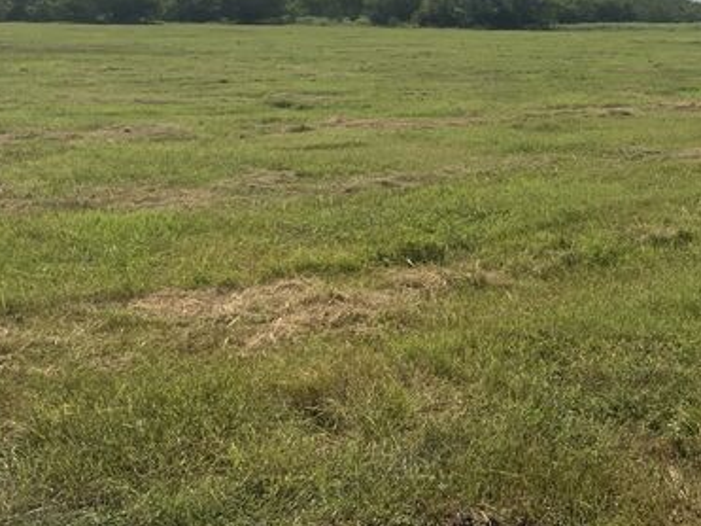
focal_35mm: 50
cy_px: 104
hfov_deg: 37.5
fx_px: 1012
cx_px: 497
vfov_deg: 28.5
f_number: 1.8
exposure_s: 1/4785
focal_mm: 3
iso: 20
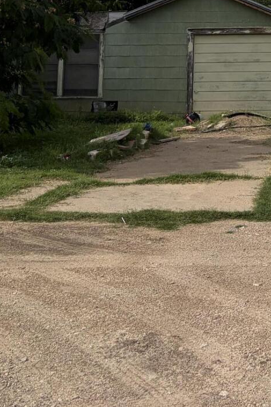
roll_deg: -0.1
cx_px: 311
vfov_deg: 24.0
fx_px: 869
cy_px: -78
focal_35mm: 77
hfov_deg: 17.0
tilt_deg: +8.7
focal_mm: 5.96
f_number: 1.6
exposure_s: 1/6329
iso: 50
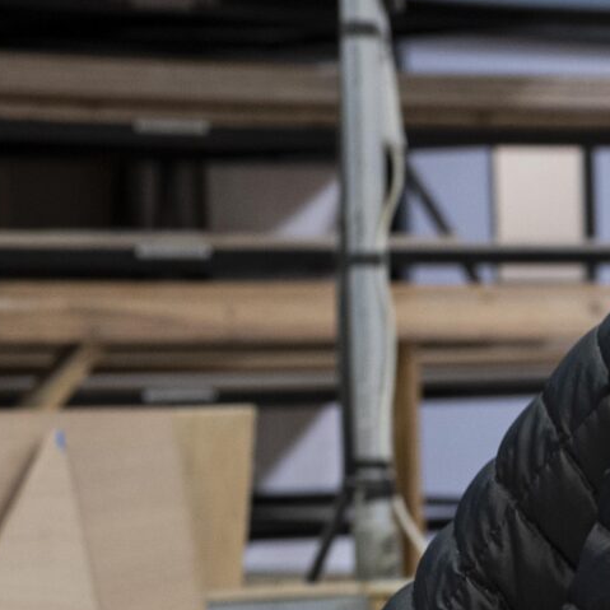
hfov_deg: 7.2
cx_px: 1557
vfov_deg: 7.6
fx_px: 4526
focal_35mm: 227
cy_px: 832
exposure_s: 1/60
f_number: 4.5
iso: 800
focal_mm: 50
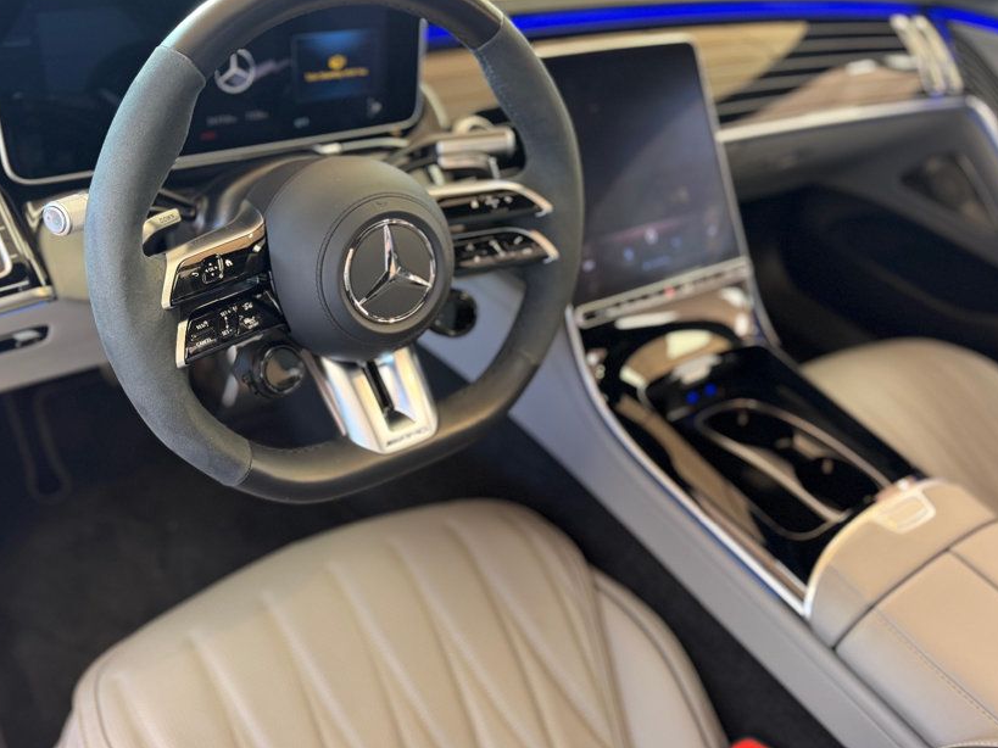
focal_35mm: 30
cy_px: 320
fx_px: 865
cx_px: 429
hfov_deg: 59.7
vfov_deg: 46.7
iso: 250
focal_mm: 6.76
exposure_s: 1/60
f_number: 1.78
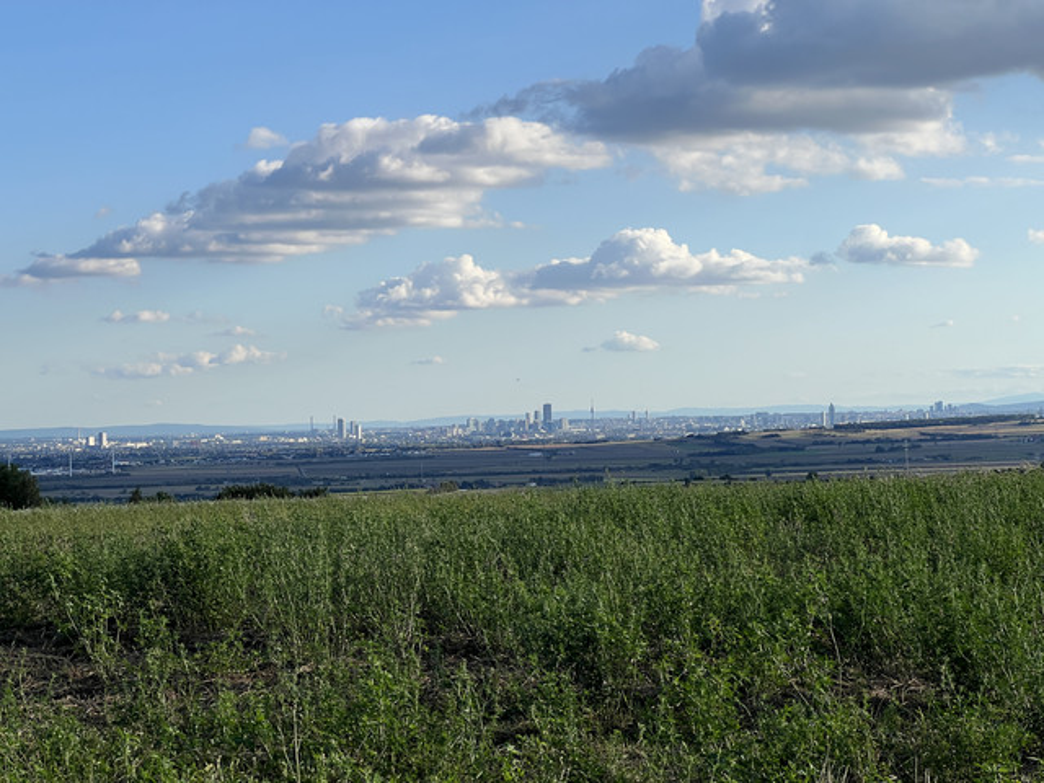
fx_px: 2322
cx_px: 522
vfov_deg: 19.1
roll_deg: +2.1
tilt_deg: -0.1
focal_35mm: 77
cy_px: 392
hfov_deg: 25.3
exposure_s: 1/995
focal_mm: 9
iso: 32
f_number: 2.8
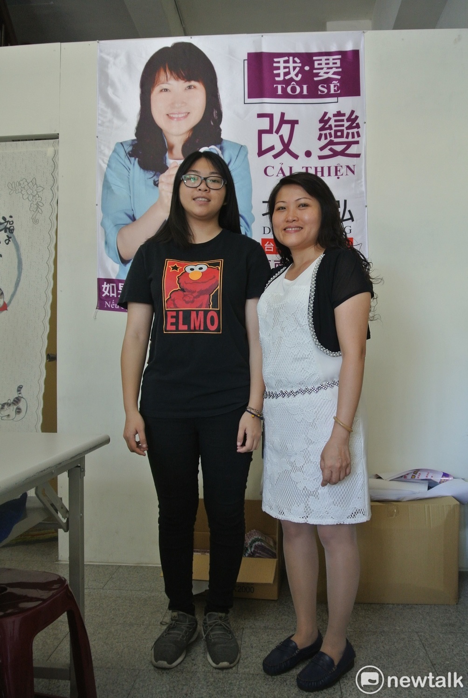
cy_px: 349
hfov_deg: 43.7
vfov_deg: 61.9
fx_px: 583
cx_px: 234
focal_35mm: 30
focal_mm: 11.4
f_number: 3.5
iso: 400
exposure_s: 1/50
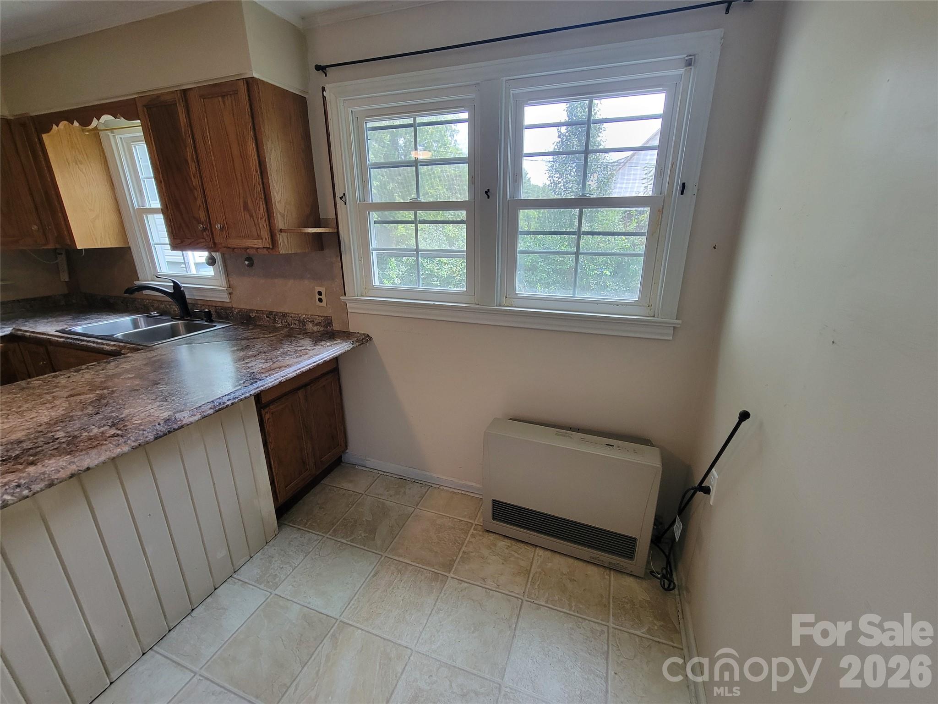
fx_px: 352
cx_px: 469
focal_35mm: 13
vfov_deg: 89.9
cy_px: 352
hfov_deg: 106.2
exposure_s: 1/60
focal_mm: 2.2
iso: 200
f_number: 2.2
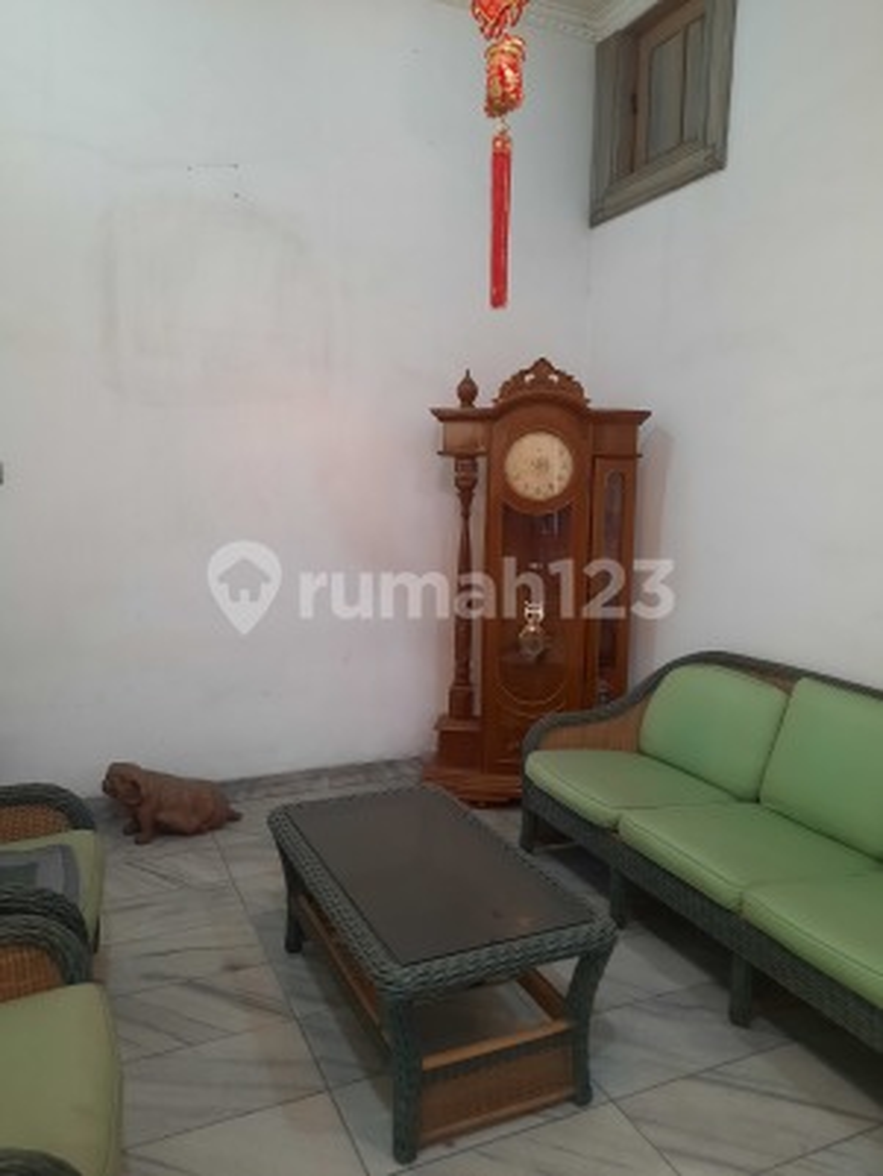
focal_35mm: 25
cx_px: 442
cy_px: 588
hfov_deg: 54.9
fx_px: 850
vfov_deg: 69.4
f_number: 2
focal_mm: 4.6
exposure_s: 1/50
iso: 320
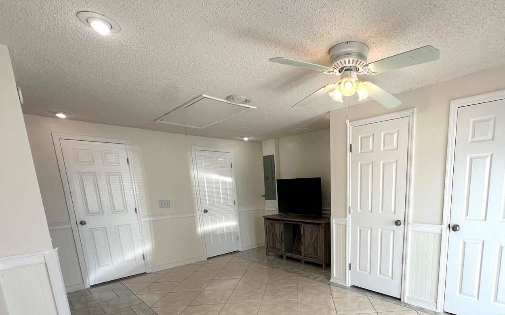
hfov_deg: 85.9
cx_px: 322
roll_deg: +1.2
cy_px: 235
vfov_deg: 59.1
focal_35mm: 19
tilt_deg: -10.9
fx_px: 261
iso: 40
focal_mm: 2.22
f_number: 2.2
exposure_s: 1/140
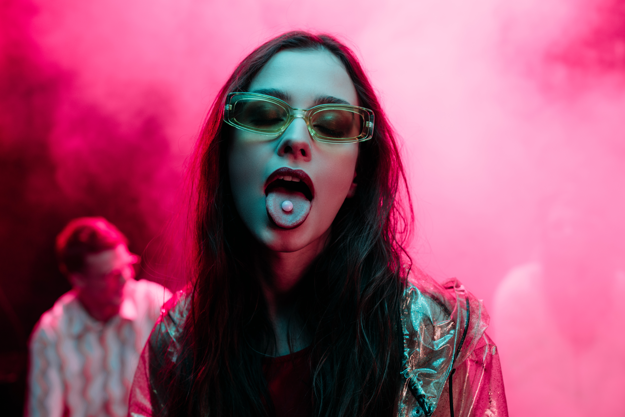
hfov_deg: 39.6
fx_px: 868
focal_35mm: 50
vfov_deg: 27.0
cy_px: 208
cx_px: 312
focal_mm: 50
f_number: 4.5
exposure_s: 1/200
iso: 200
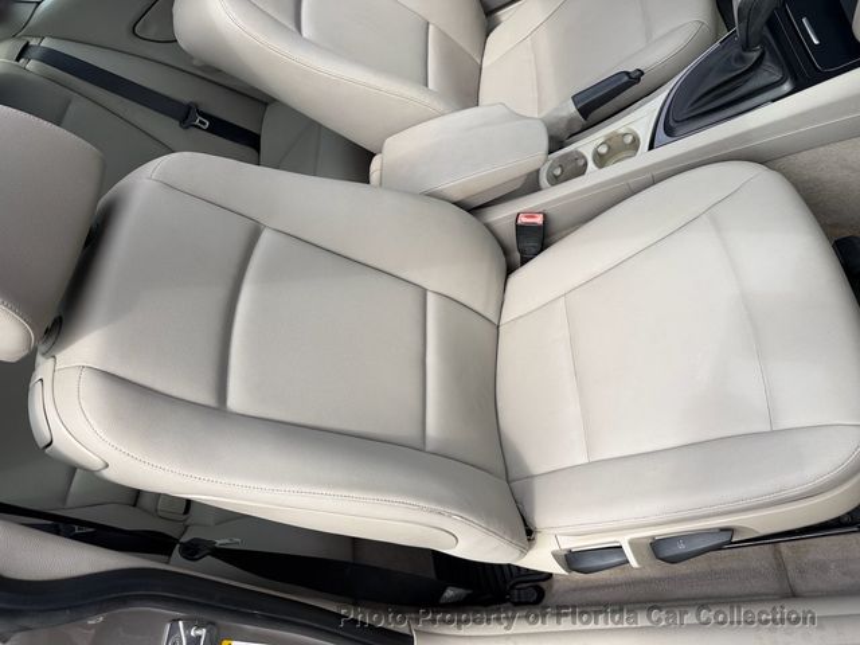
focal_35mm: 24
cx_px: 430
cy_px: 322
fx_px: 596
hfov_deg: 71.6
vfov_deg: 56.8
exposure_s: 1/1770
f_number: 1.78
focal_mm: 6.76
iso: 80
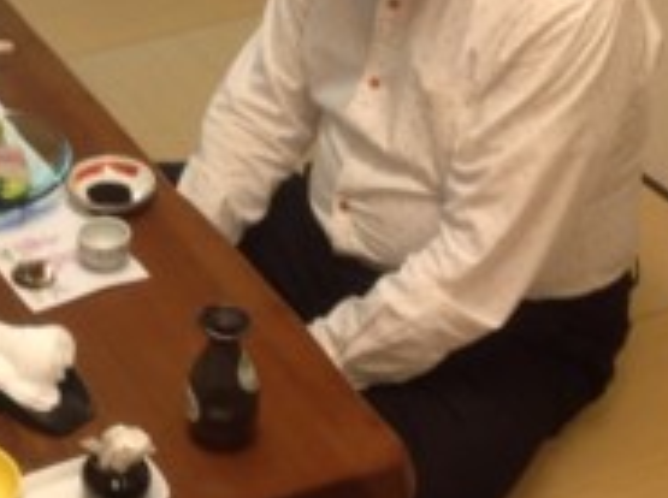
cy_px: 162
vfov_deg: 17.3
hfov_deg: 21.8
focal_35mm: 85
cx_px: -79
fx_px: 1637
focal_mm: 4.28
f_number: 2.4
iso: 100
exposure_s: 1/15
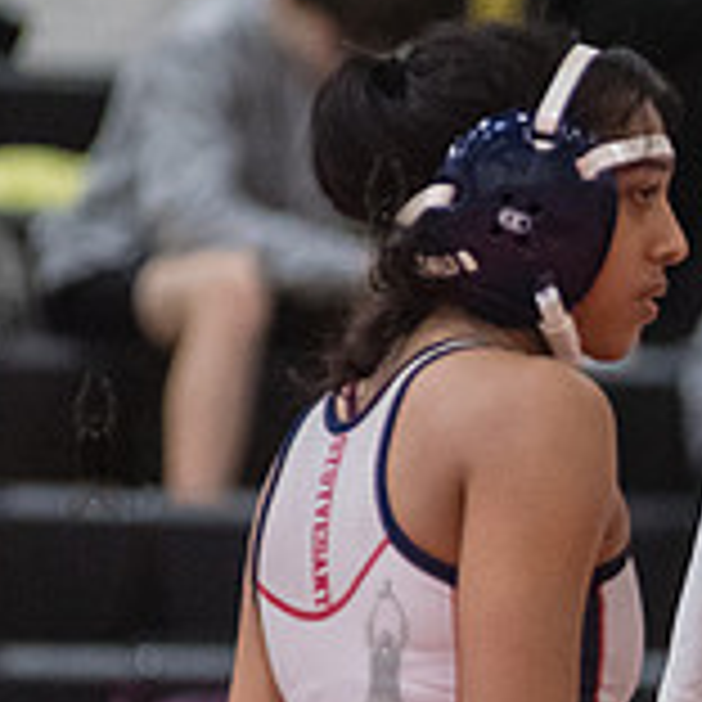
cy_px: 439
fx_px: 14478
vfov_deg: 2.8
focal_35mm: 631
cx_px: 963
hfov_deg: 2.8
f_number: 3.2
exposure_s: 1/500
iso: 8000
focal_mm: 200
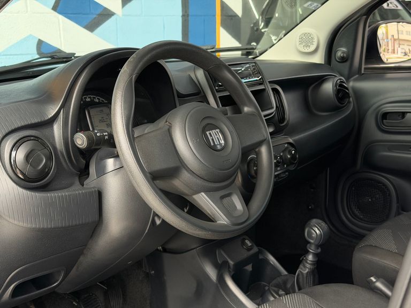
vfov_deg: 30.3
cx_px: 206
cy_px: 154
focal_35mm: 48
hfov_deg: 39.7
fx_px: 570
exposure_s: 1/221
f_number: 1.78
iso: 125
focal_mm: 6.76
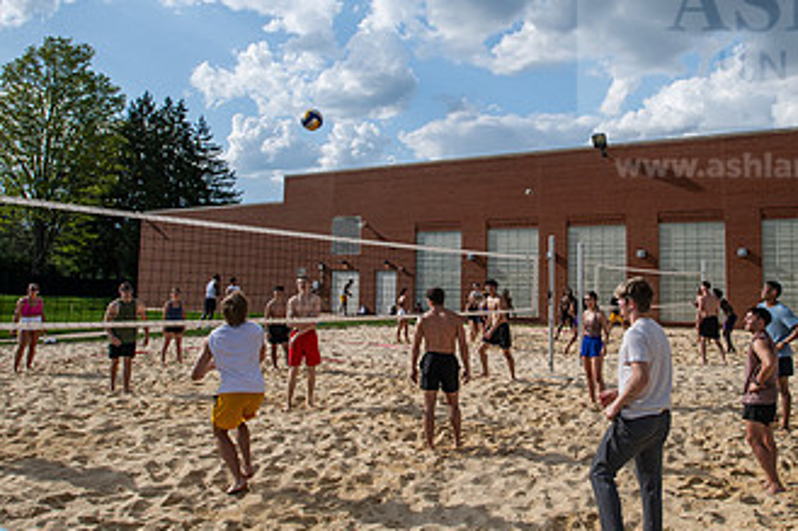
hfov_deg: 61.0
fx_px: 665
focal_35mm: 30
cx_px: 505
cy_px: 217
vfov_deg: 43.4
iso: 125
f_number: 4.5
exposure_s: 1/640
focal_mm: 17
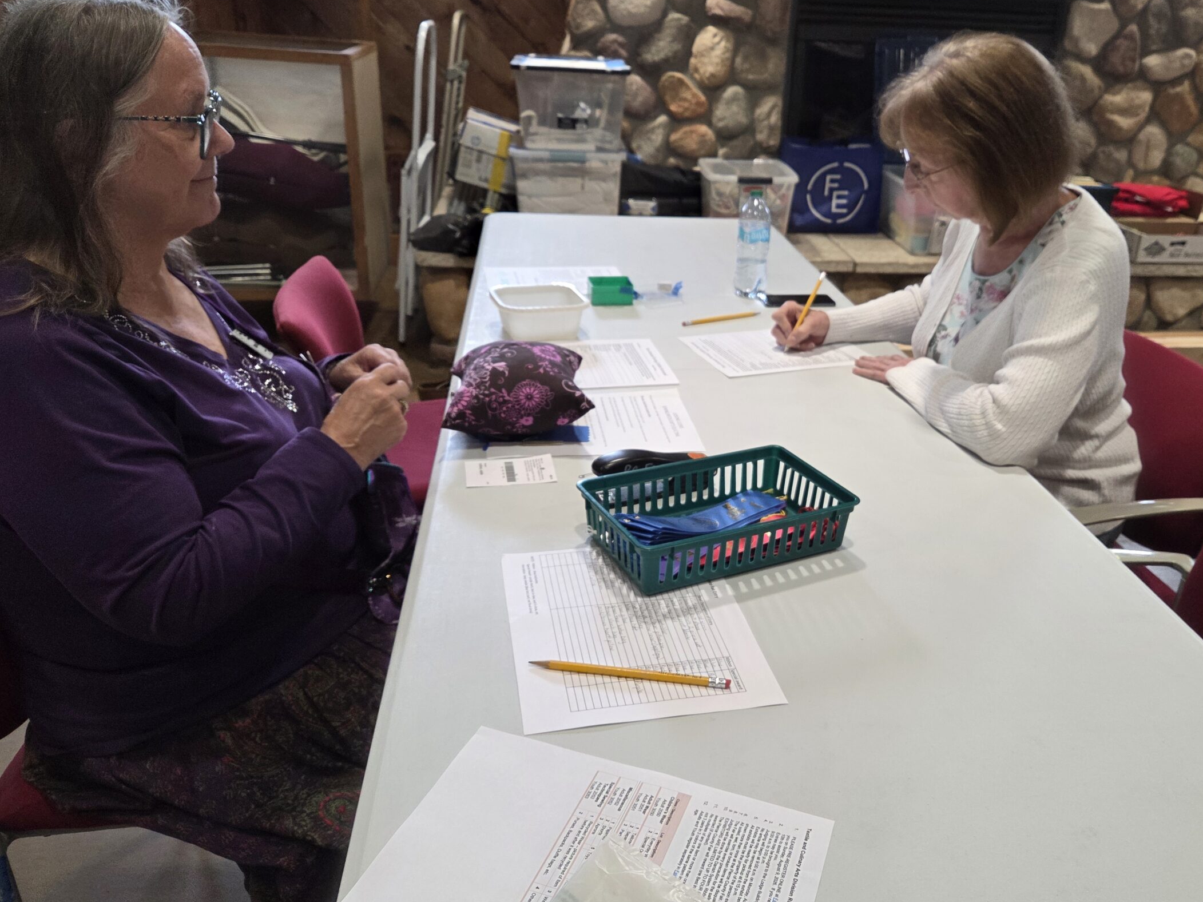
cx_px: 677
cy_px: 458
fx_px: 973
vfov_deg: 49.7
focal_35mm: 28
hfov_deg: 63.2
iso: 250
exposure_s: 1/120
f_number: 1.8
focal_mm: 5.4
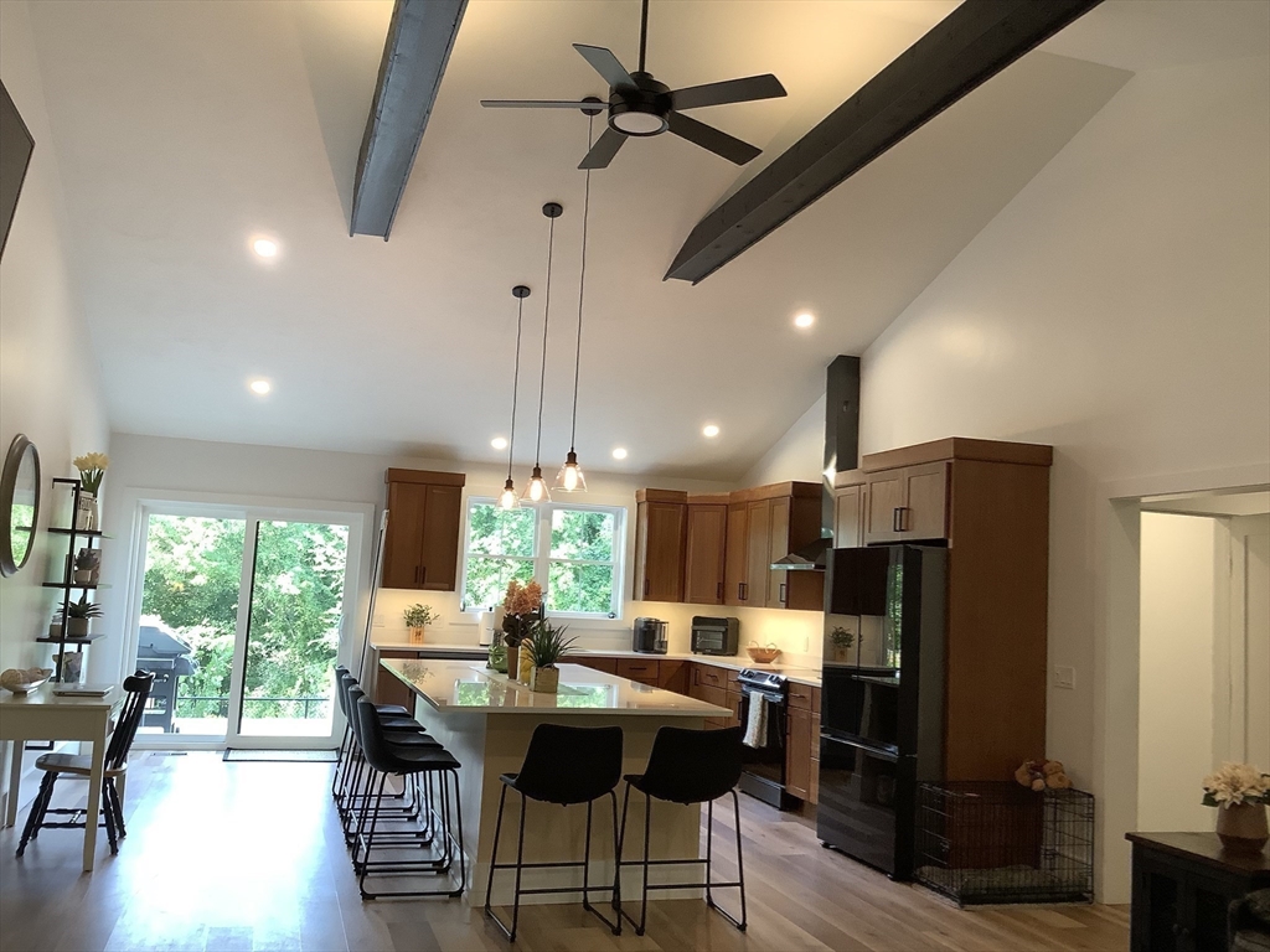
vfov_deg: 45.4
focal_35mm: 31
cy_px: 476
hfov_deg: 58.4
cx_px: 635
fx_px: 1137
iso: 100
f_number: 2.4
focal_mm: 3.3
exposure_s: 1/60
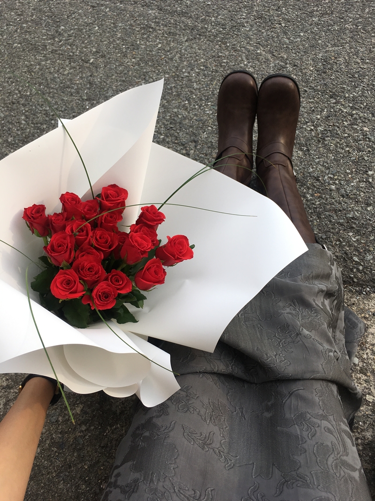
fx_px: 419
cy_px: 250
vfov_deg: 61.7
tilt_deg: -56.8
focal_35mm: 29
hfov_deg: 48.2
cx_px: 188
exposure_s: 1/442
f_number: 2.2
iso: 25
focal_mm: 4.15
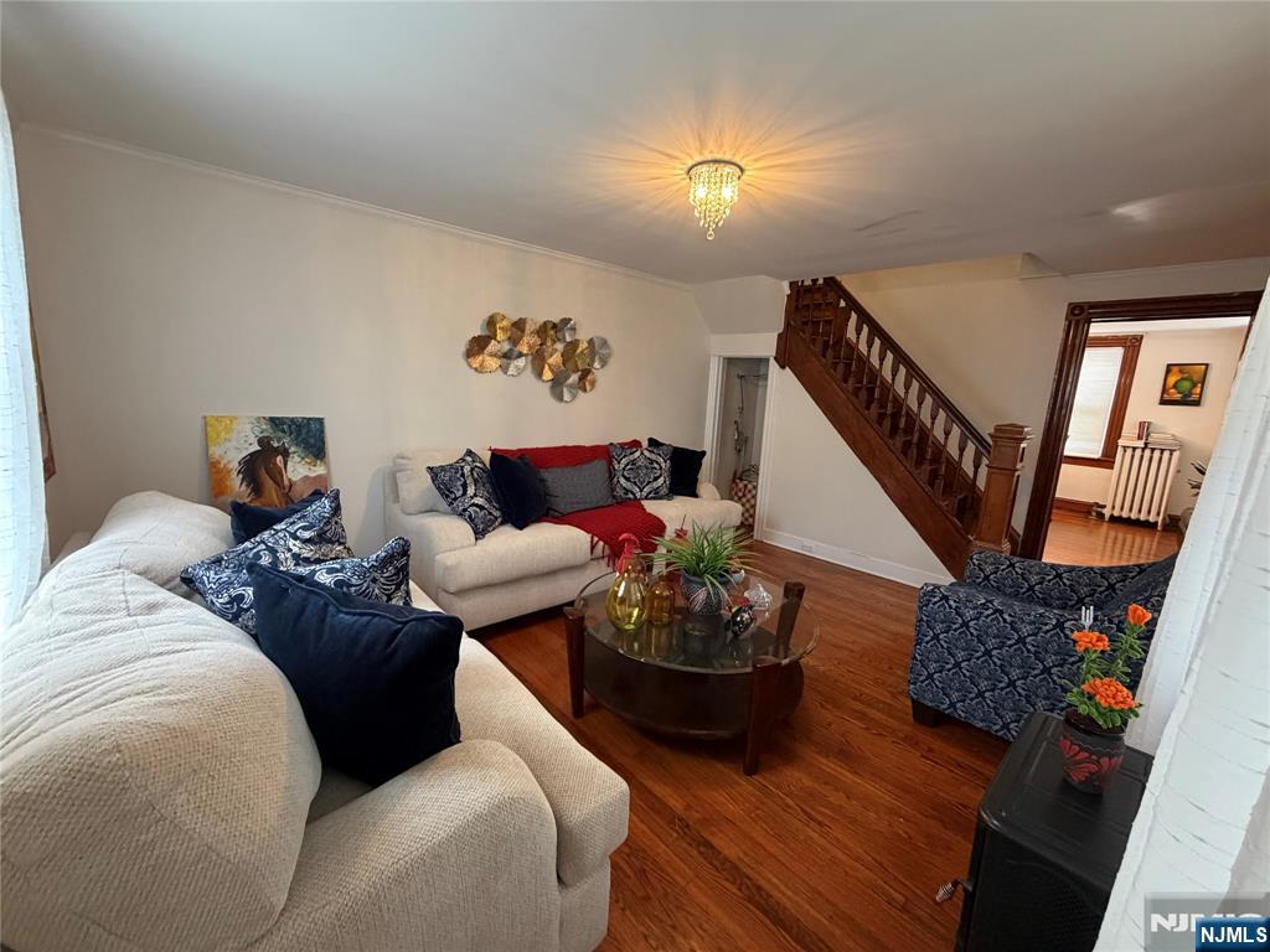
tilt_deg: -10.3
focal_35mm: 14
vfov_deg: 85.7
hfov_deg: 102.1
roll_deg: -2.8
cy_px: 476
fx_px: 514
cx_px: 635
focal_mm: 2.22
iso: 500
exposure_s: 1/60
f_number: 2.2
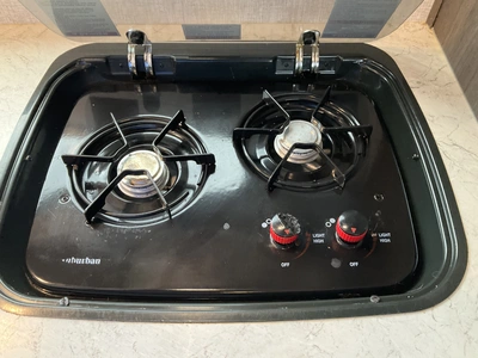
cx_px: 239
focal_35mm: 29
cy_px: 179
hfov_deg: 61.7
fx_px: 400
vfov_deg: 48.2
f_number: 1.8
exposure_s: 1/60
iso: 250
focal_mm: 3
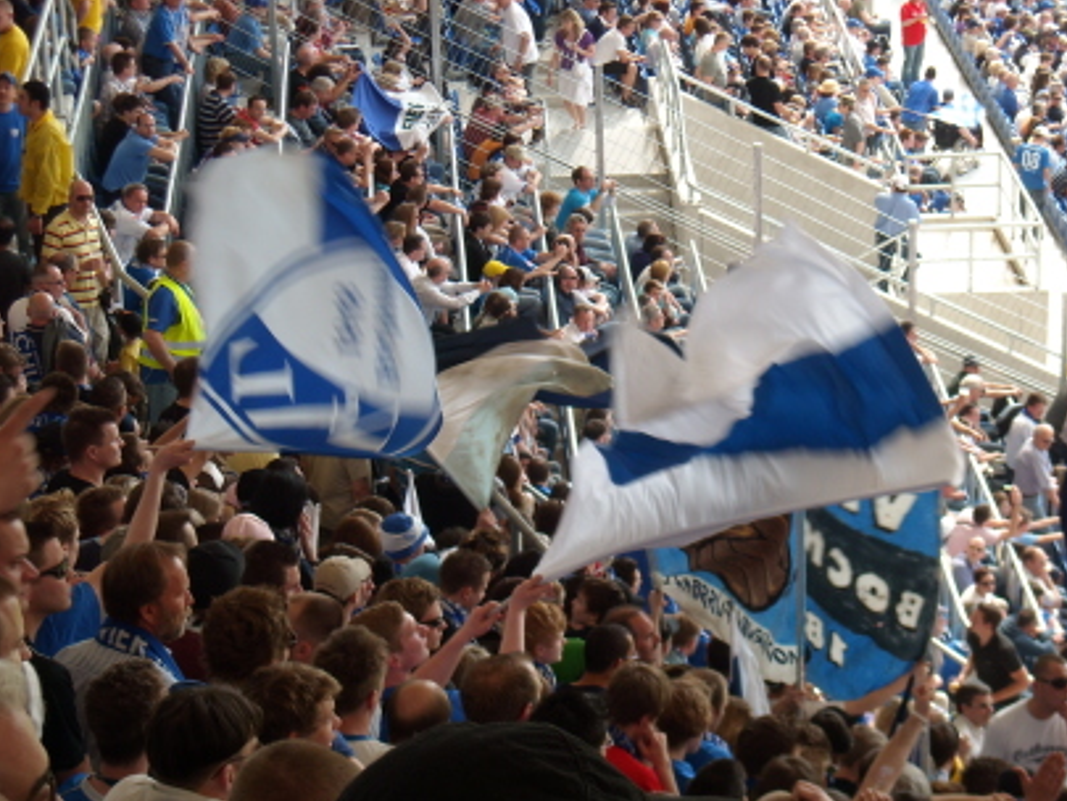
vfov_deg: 12.8
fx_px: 3577
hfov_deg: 17.0
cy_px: 339
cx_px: 548
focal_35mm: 116
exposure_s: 1/64
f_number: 4.4
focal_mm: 15.32
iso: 64
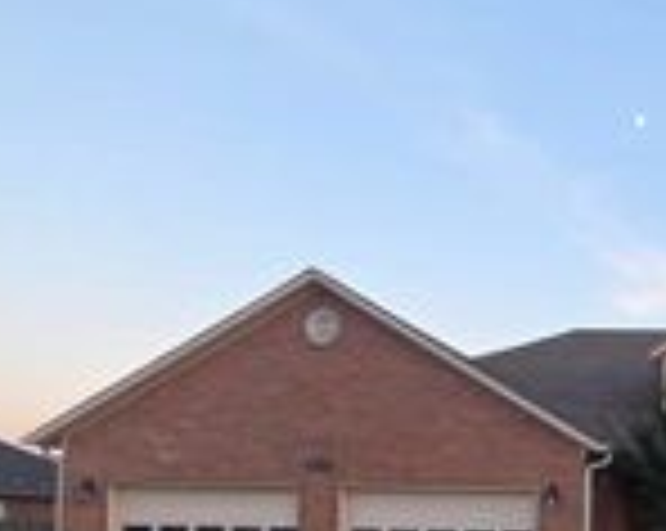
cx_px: 729
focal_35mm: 43
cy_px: 520
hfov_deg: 36.5
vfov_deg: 32.3
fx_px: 846
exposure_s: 1/120
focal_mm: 2.2
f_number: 1.9
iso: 80
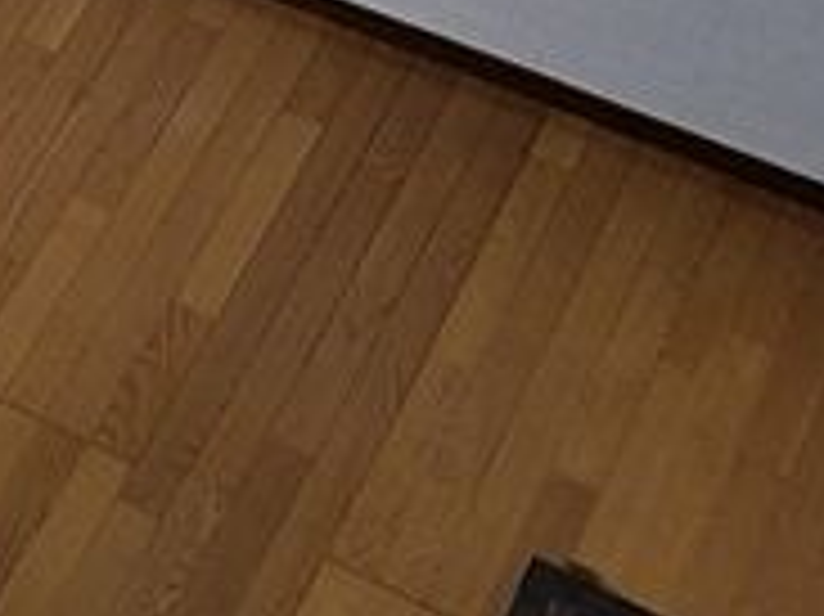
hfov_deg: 20.0
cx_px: -207
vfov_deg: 16.1
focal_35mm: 91
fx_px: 2165
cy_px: 117
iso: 50
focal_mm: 4.25
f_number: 1.7
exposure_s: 1/248
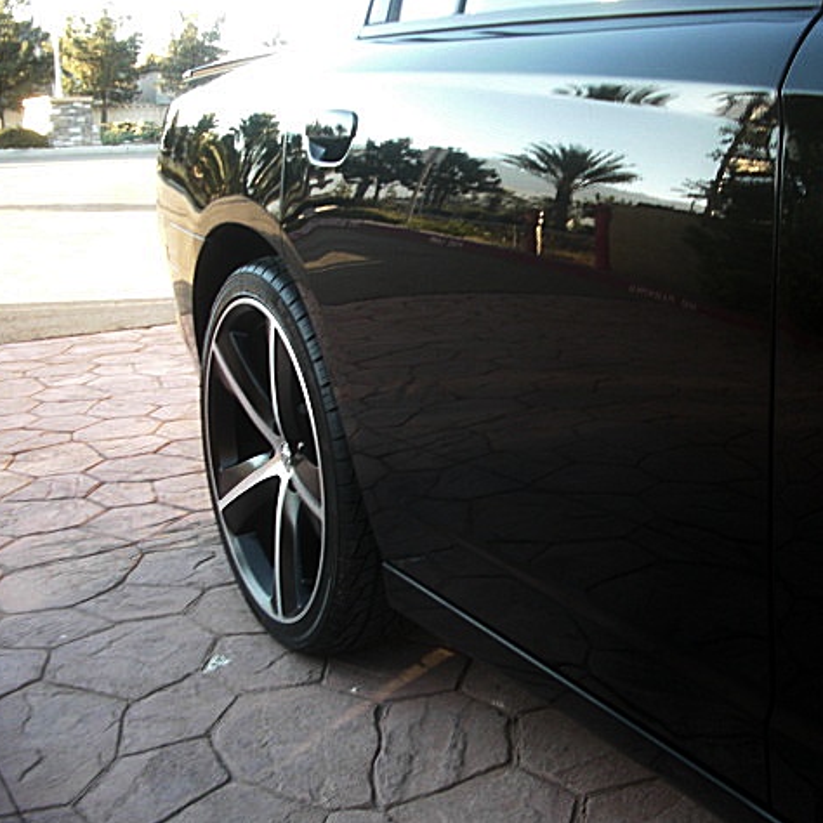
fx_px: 1157
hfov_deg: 38.8
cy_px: 413
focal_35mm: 43
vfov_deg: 39.2
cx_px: 531
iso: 100
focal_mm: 6.3
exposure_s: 1/60
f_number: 2.8
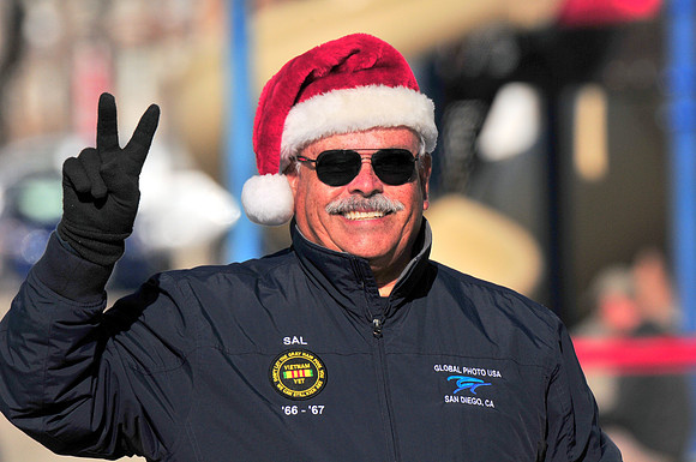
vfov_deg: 1.5
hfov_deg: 2.3
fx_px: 17376
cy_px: 231
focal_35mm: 900
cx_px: 348
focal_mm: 600
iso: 320
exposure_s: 1/1600
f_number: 11
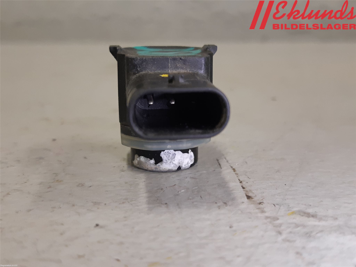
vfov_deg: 53.1
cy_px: 134
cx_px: 178
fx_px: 267
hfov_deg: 67.3
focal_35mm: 26
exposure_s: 1/50
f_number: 1.7
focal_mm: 3.93
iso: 125
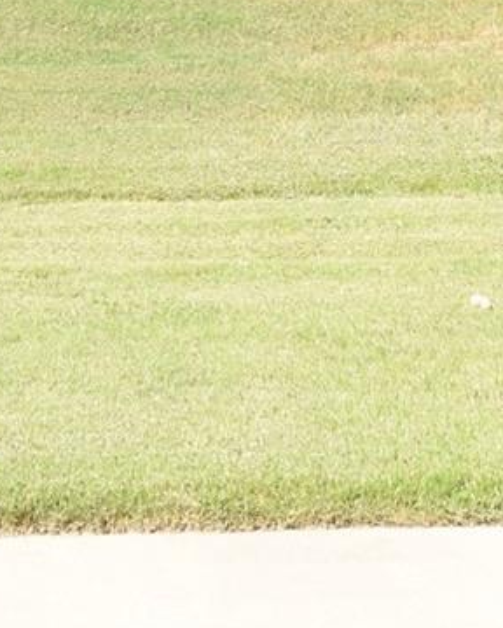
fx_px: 1489
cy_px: -32
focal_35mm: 80
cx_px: 87
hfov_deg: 19.0
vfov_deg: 22.7
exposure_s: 1/250
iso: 200
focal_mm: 10
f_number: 6.3
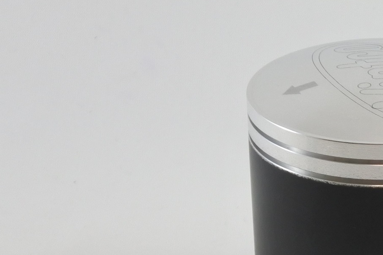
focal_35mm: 99
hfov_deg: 20.0
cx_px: 387
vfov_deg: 13.7
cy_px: 220
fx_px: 1053
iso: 400
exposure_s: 1/160
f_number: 4.5
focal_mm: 18
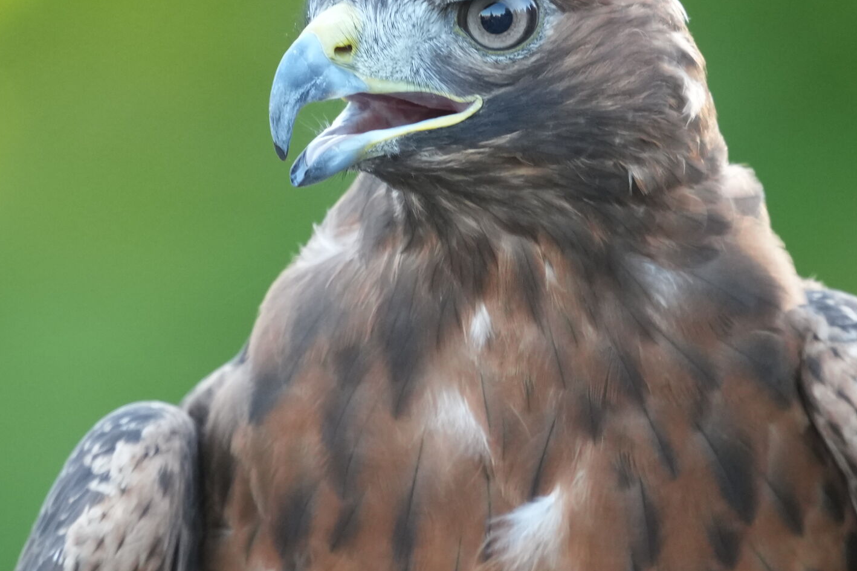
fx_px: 43508
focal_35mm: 1828
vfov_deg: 0.8
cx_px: 266
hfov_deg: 1.1
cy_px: 680
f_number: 5.6
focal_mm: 600
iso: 2000
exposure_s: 1/160
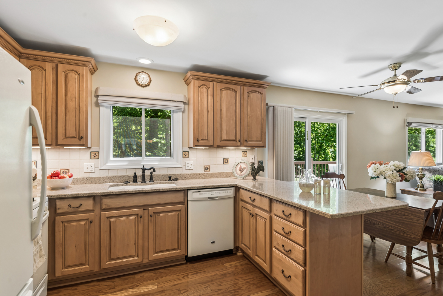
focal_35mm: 17
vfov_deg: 70.5
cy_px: 148
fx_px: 209
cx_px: 222
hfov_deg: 93.3
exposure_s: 1/15
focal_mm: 17
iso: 200
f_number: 8
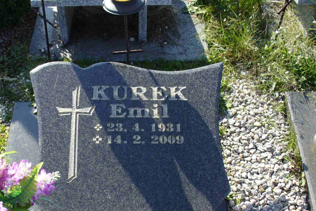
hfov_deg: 36.7
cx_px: 118
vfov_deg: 24.7
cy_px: 162
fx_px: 474
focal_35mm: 54
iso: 80
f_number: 2.8
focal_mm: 6.1
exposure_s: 1/400
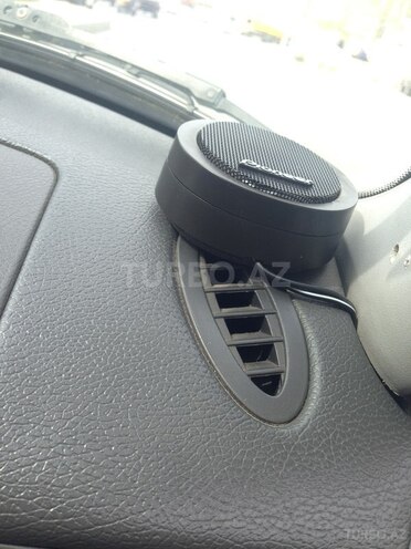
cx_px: 206
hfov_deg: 42.9
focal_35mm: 33
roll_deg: -13.8
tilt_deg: -23.0
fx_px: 522
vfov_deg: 55.4
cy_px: 274
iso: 50
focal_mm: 4.12
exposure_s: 1/189
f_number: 2.4
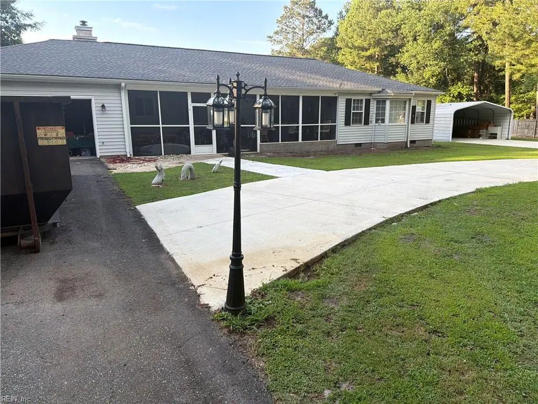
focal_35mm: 24
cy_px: 202
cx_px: 269
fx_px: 373
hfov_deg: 71.6
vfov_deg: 56.8
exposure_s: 1/735
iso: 100
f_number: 1.78
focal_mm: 6.76
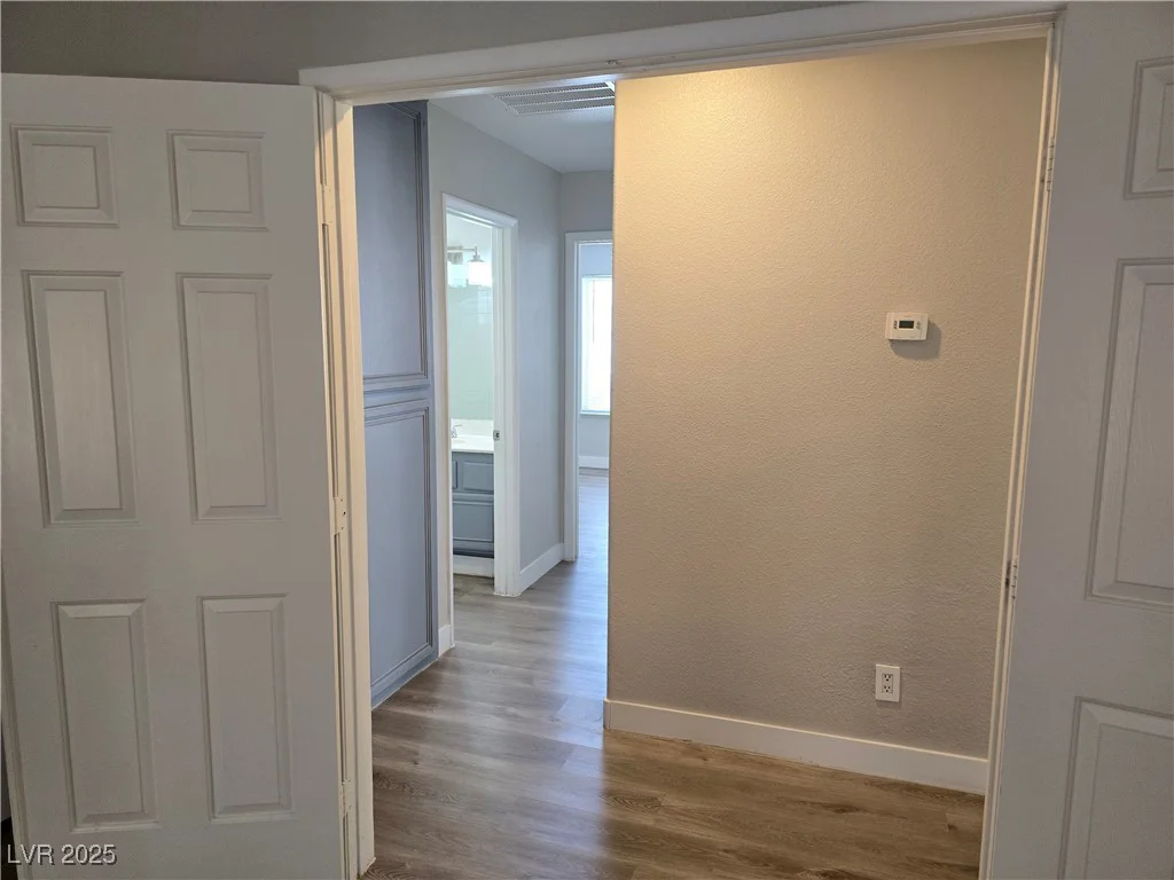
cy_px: 440
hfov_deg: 73.9
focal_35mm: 23
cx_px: 587
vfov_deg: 58.9
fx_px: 780
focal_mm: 6.3
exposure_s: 1/120
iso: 250
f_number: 1.7
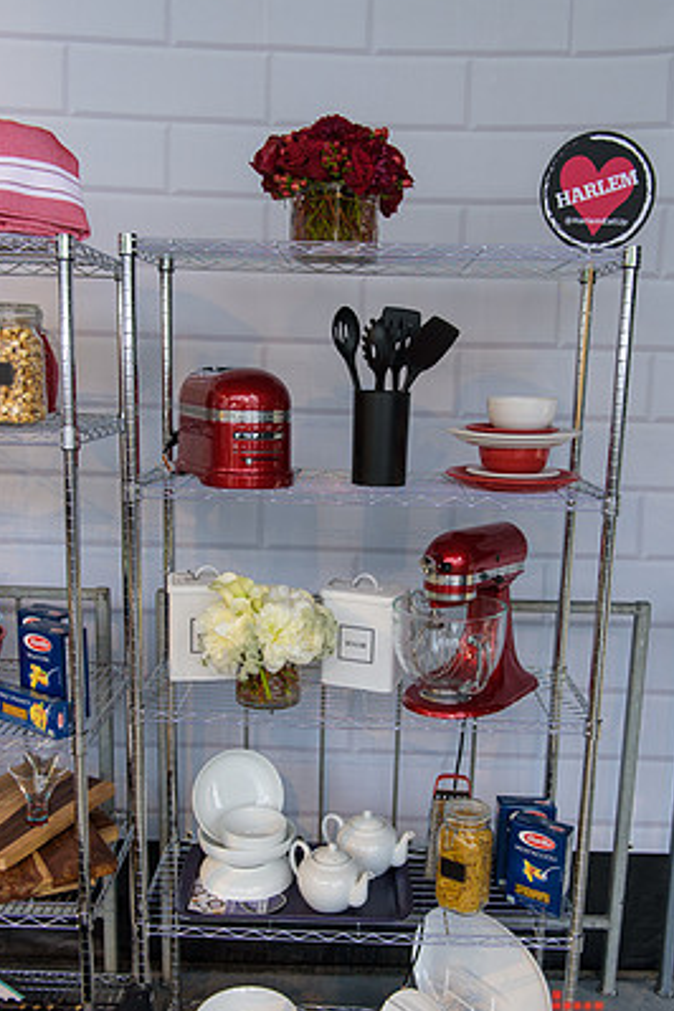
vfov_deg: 54.4
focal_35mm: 35
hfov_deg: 37.8
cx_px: 350
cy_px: 550
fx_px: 983
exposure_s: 1/800
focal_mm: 31
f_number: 3.2
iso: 400
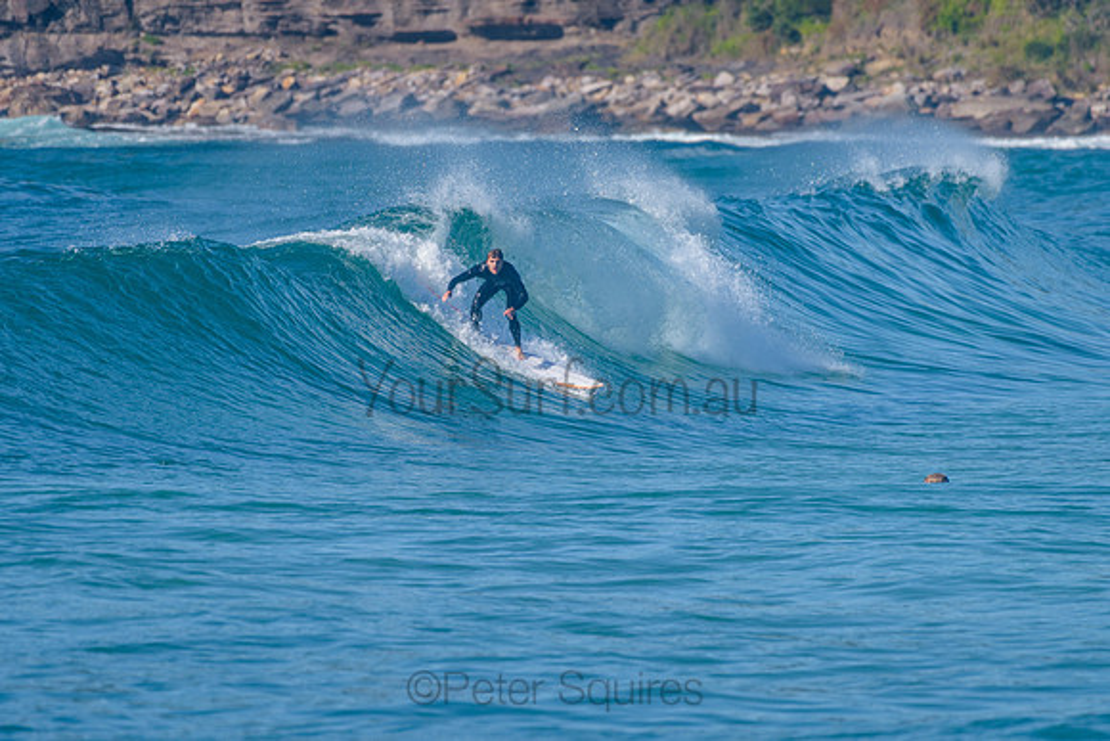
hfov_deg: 3.4
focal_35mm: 613
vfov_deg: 2.2
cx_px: 545
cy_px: 316
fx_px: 18898
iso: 360
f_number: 5.6
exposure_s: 1/2000
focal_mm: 500
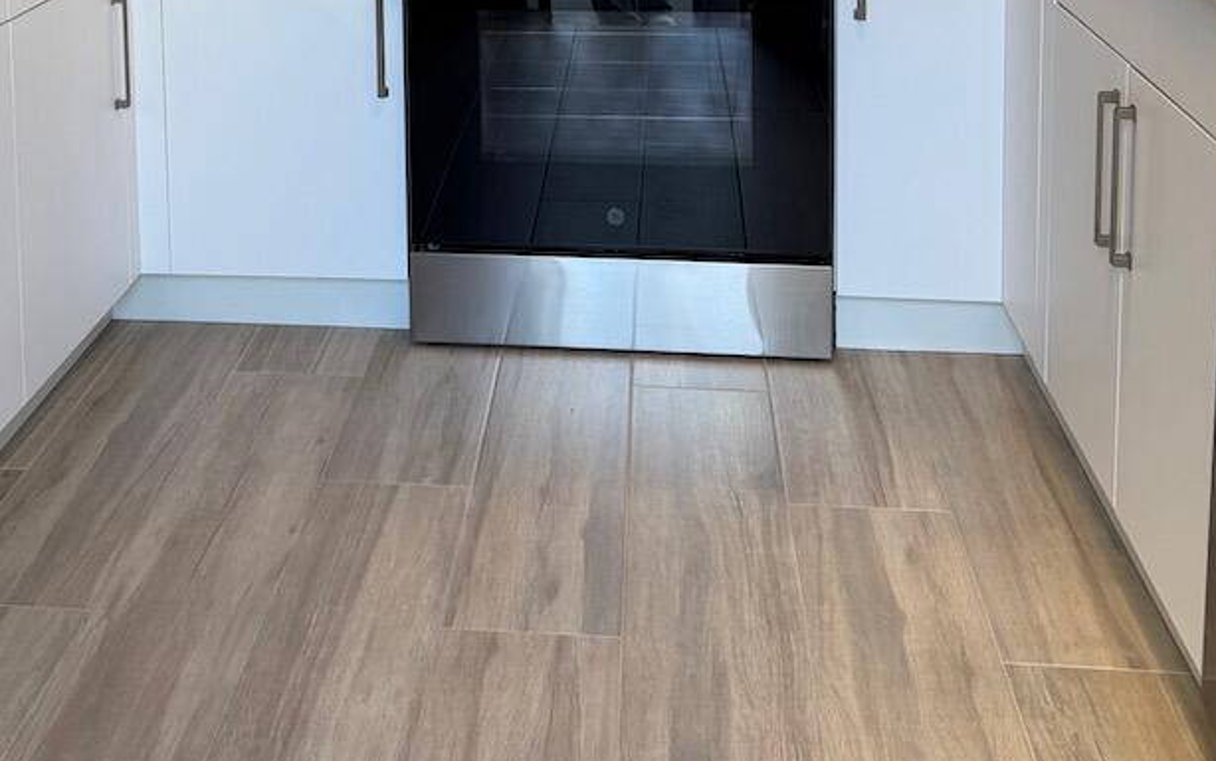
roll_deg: +1.3
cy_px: -115
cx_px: 412
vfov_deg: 22.7
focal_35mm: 53
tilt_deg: -6.4
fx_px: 1757
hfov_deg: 37.8
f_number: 1.78
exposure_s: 1/120
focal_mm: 6.76
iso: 100
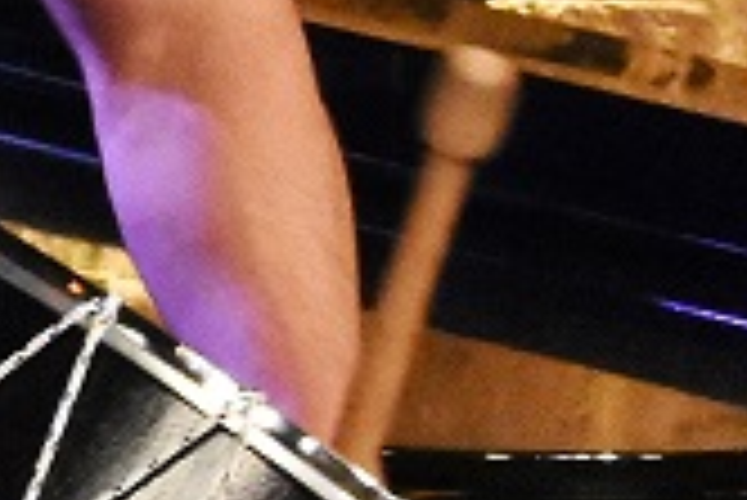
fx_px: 20070
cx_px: -1256
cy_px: -126
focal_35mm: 966
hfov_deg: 2.1
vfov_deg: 1.4
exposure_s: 1/60
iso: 6400
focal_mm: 95
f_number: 8
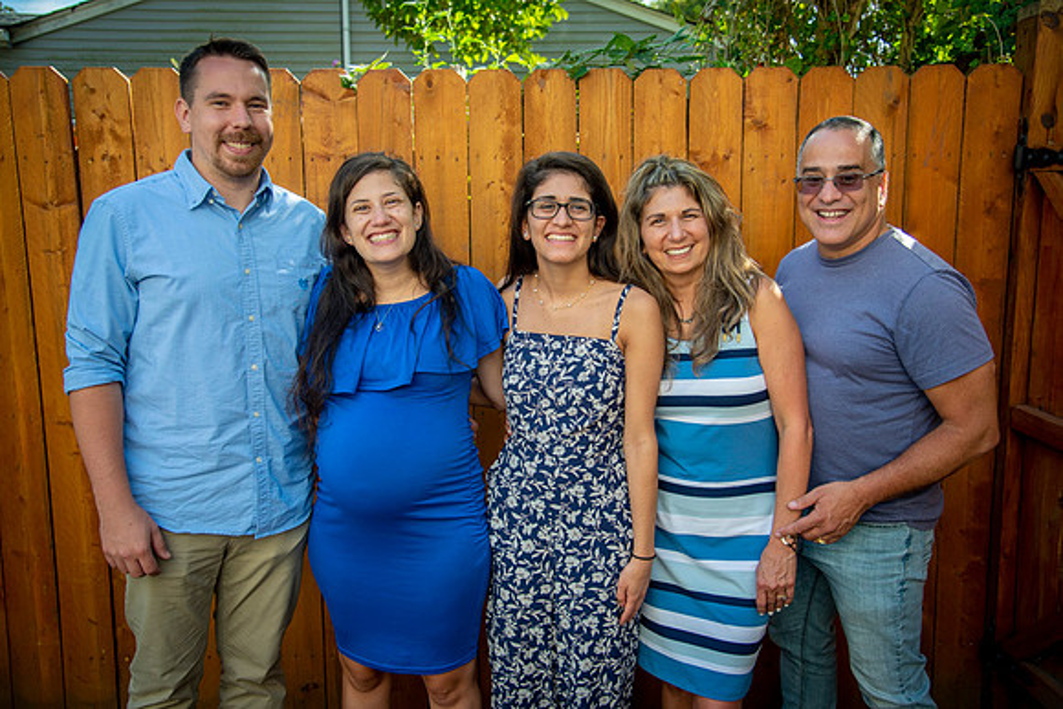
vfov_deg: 38.9
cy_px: 354
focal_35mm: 34
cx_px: 532
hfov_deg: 55.8
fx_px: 1004
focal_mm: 34
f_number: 4
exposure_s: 1/320
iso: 125
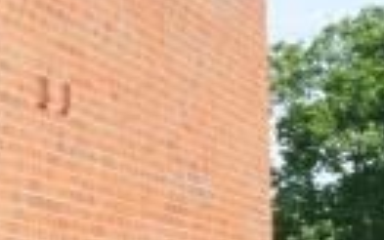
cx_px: -446
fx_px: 2827
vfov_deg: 4.9
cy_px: -45
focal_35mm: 270
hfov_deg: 7.4
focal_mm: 34
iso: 2000
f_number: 8
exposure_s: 1/3200
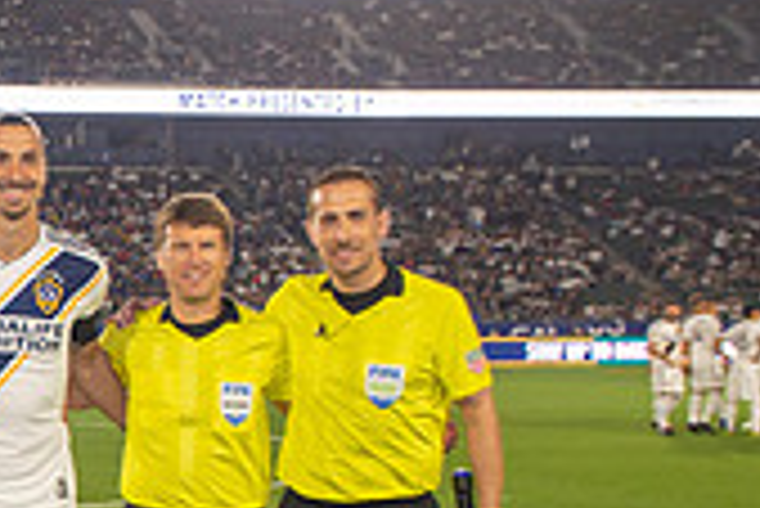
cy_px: 443
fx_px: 2028
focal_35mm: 96
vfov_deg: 14.2
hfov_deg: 19.6
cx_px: -229
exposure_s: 1/160
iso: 640
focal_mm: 28
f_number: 6.3
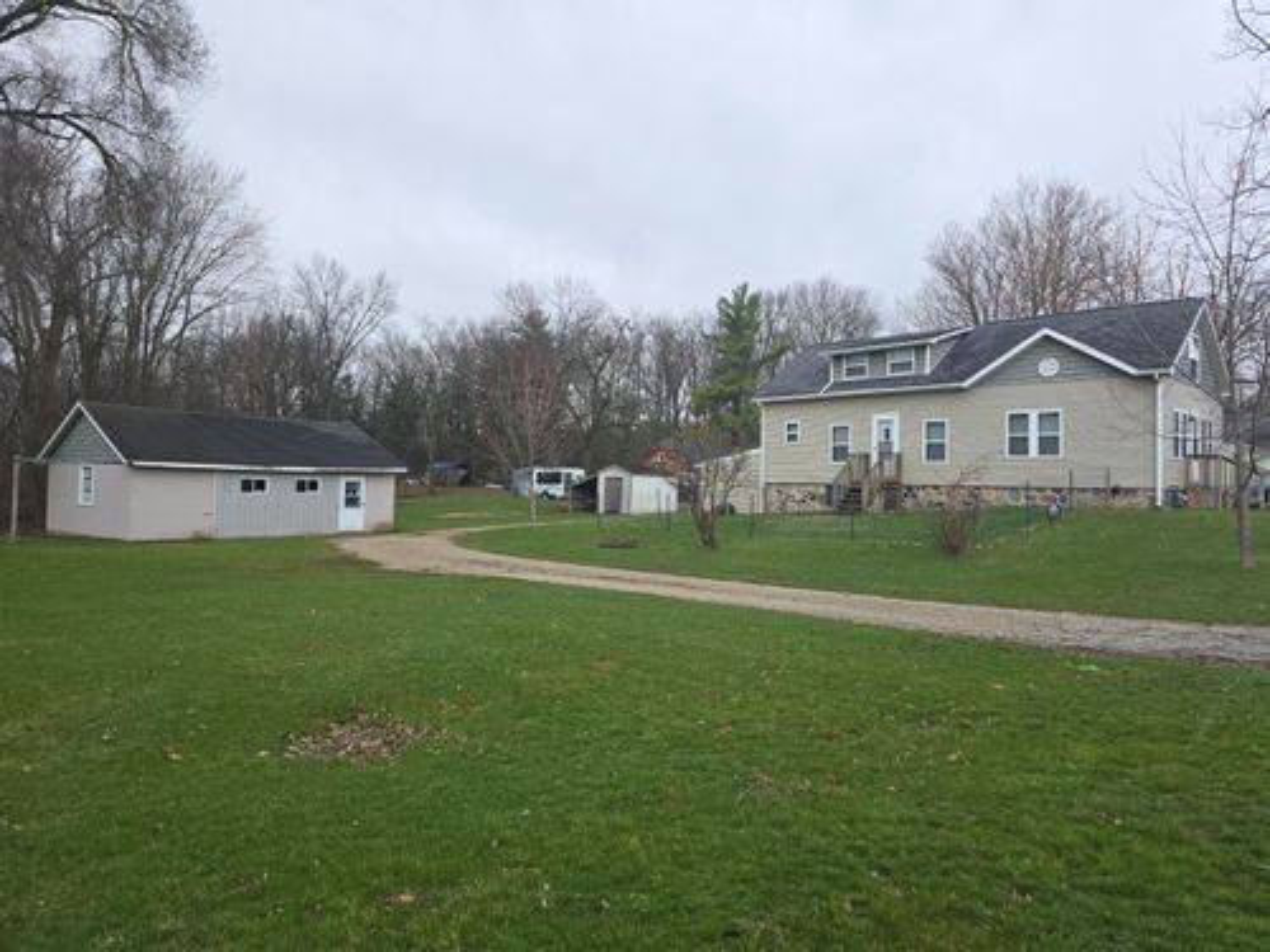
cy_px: 476
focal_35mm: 23
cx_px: 635
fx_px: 844
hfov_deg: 73.9
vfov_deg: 58.9
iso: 12
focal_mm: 6.3
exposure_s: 1/198
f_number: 1.7
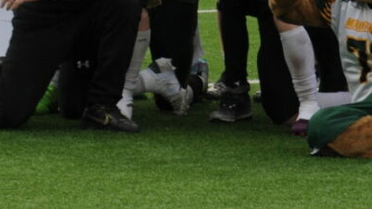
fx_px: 4536
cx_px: 484
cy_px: -100
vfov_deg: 2.6
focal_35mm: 460
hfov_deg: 4.7
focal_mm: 70
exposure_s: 1/200
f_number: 7.1
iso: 200
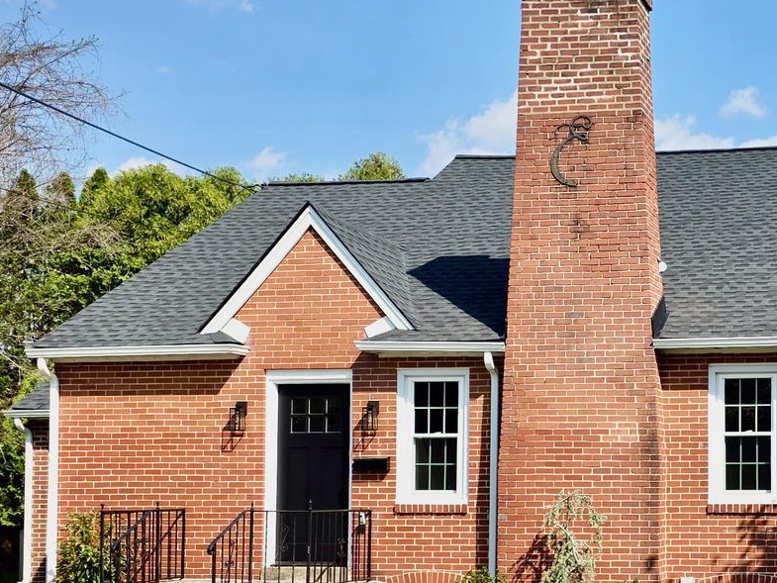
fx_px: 1347
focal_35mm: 60
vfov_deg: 24.1
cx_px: 732
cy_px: 446
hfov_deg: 30.4
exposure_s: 1/6809
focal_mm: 6.25
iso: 80
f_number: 1.7
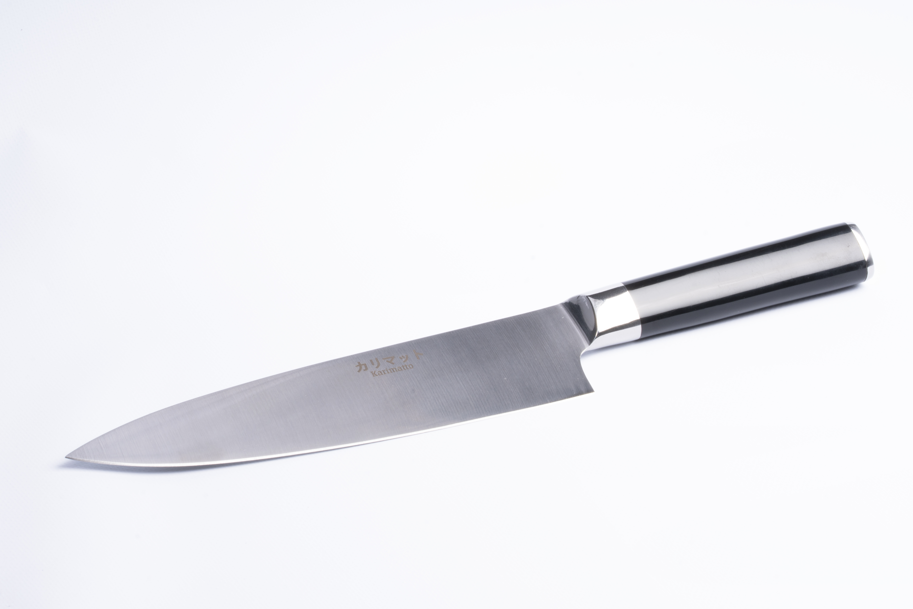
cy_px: 304
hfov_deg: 16.1
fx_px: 3233
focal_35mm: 128
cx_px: 456
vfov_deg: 10.8
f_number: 22
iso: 100
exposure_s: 1/160
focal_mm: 85
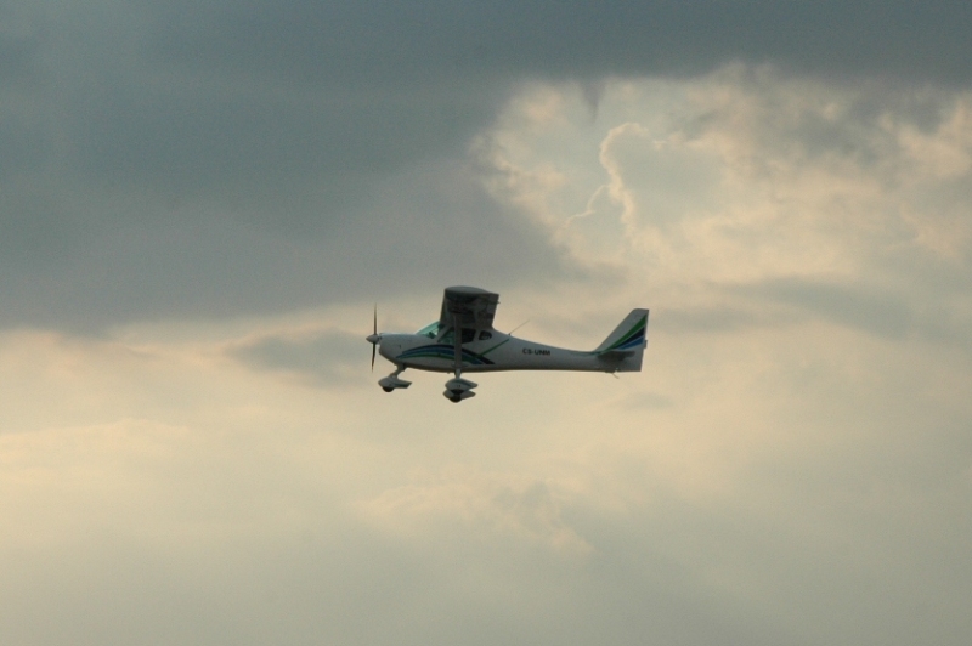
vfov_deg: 13.0
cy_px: 323
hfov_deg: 19.5
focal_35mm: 105
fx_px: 2833
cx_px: 486
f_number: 13
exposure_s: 1/500
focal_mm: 70
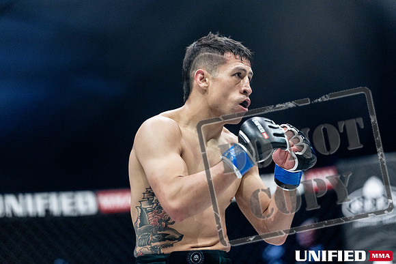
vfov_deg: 9.2
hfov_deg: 13.7
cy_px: 132
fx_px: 1650
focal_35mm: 150
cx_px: 198
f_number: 2
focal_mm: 150
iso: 3200
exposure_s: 1/1250
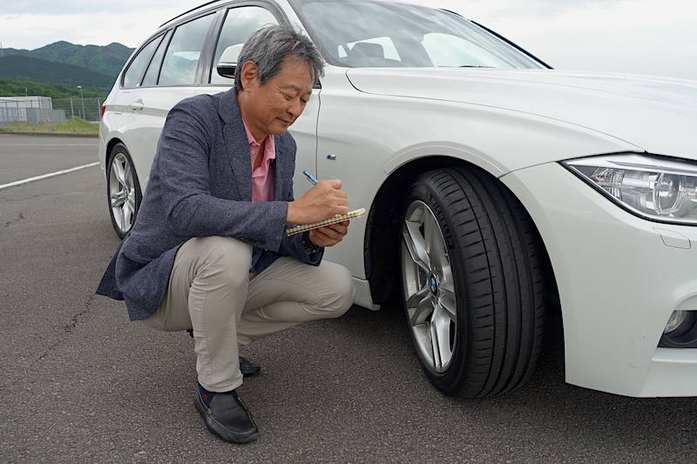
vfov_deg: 41.1
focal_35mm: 32
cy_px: 232
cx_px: 348
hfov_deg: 58.7
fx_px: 619
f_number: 4
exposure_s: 1/160
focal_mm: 11.69
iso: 160
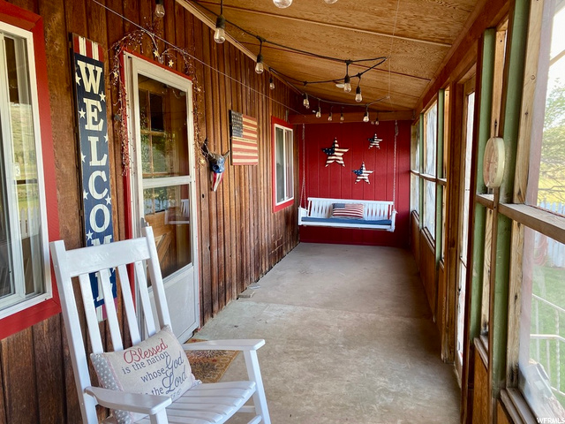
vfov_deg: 53.1
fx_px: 424
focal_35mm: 26
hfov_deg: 67.3
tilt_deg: -7.2
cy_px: 212
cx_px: 282
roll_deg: +0.2
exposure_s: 1/103
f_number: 1.8
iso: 125
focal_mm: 4.25
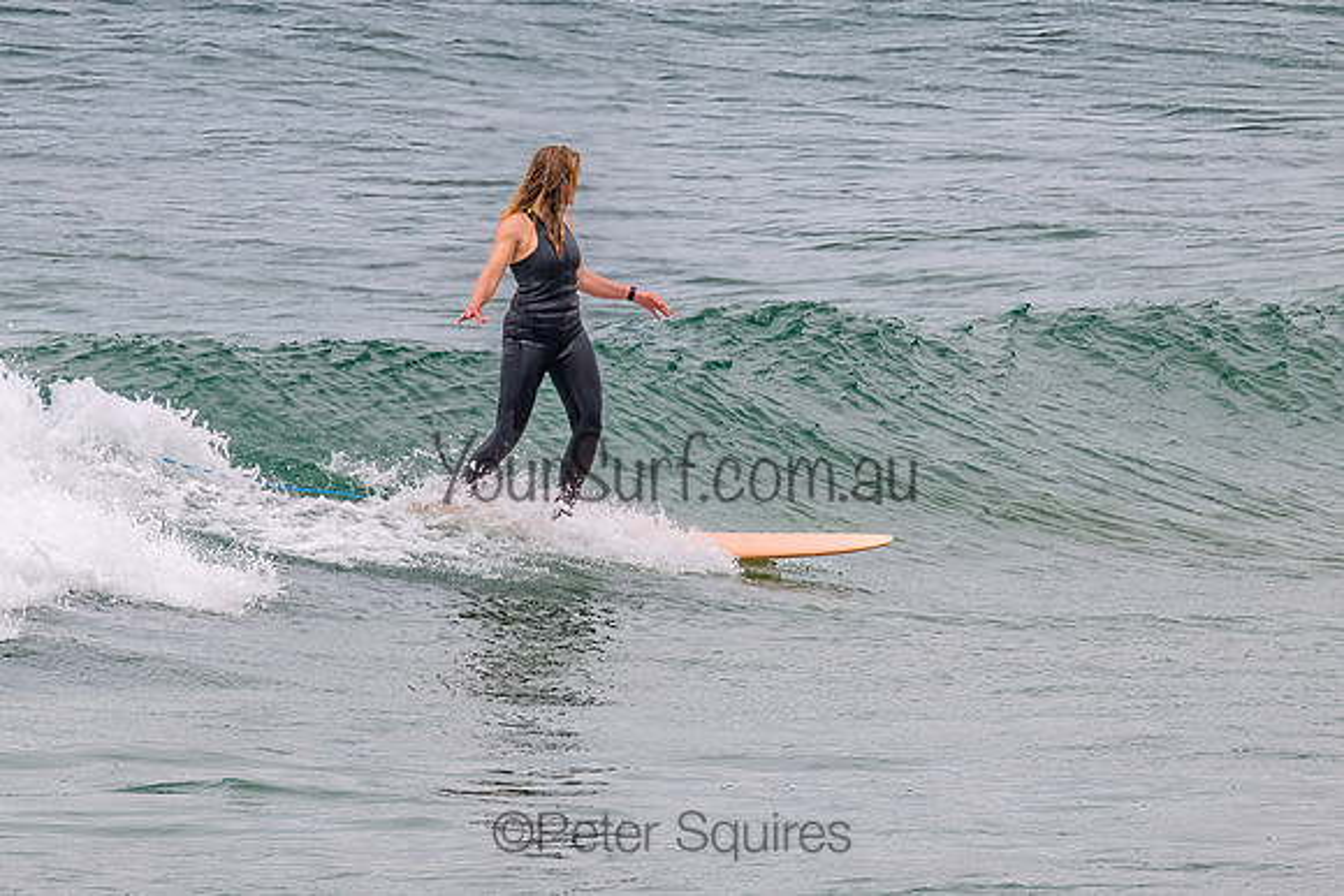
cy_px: 285
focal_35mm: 1090
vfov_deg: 1.3
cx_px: 623
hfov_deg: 1.9
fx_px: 40712
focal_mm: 800
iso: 800
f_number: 11
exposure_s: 1/2000
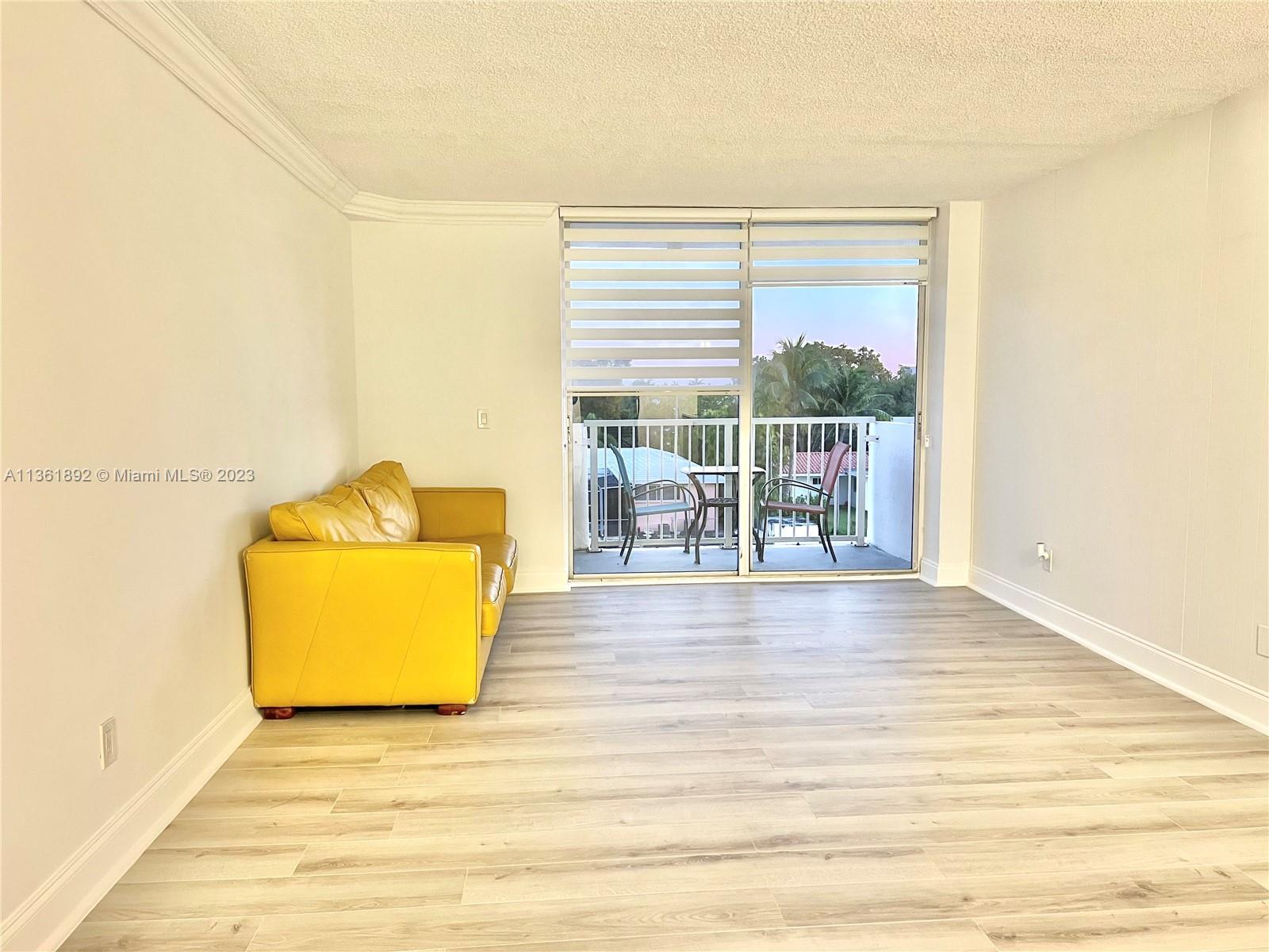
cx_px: 634
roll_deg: +0.0
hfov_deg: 67.3
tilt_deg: -5.4
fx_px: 953
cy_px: 476
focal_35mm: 26
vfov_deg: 53.1
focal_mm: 5.7
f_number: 1.5
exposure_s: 1/60
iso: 200
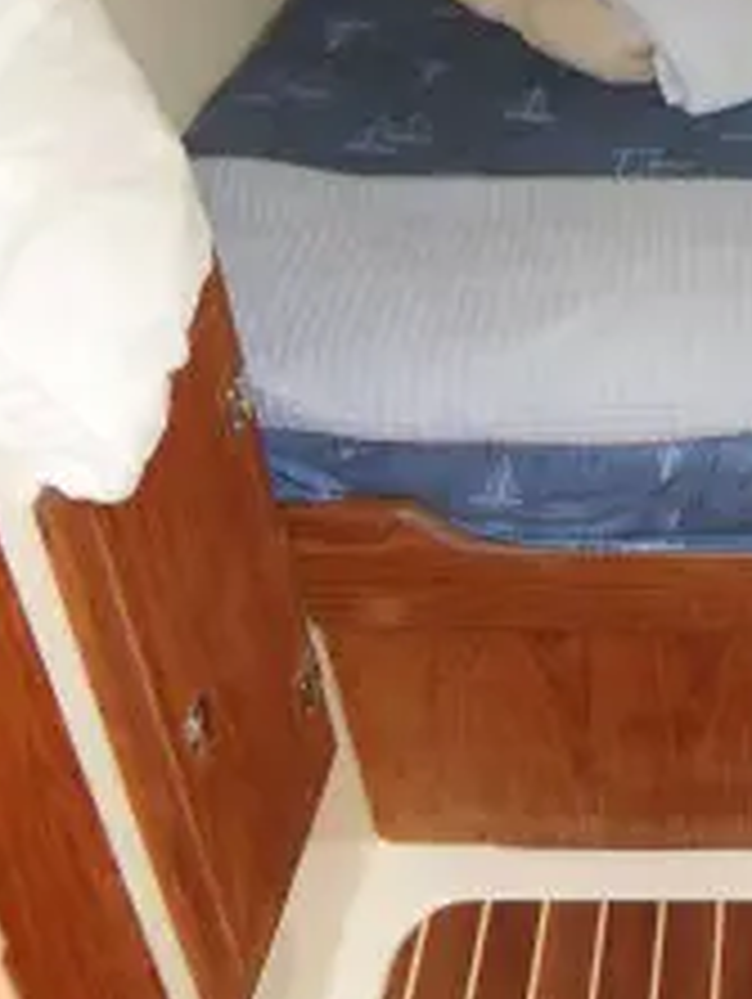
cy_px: 200
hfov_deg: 24.6
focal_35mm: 54
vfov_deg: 34.4
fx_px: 1561
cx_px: 892
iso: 200
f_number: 3.3
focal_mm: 4.2
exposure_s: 1/30
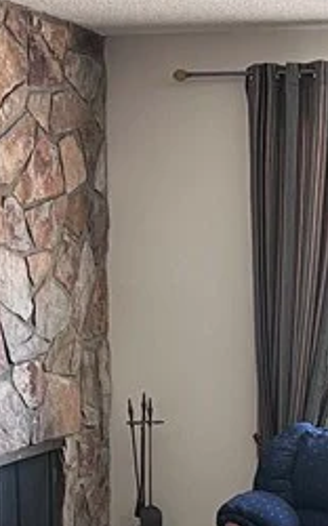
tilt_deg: -10.9
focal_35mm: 113
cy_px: 549
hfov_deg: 11.6
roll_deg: +0.4
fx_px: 1618
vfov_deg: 17.9
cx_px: 179
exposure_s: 1/60
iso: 160
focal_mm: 5.7
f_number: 1.5
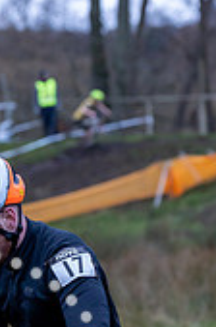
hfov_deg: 5.6
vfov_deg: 8.5
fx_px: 2196
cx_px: -15
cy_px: 261
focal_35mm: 243
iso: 5000
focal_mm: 91
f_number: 4
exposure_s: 1/500
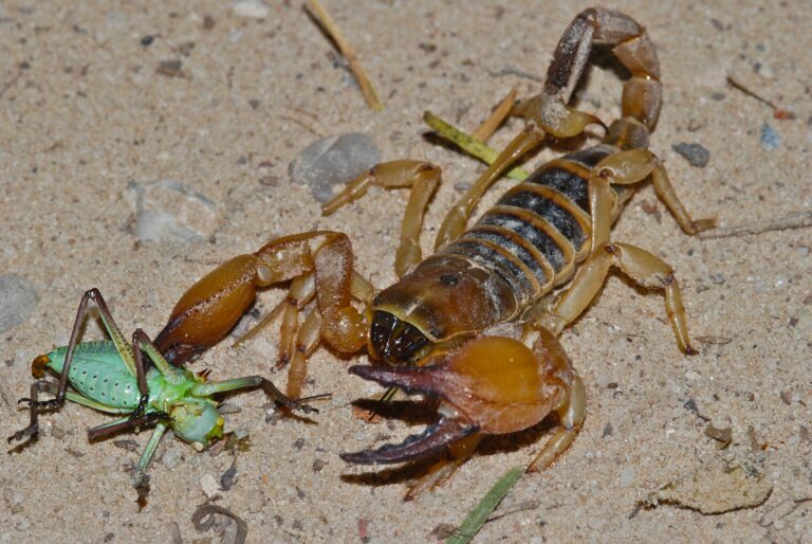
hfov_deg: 13.0
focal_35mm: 158
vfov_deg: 8.7
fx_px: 3556
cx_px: 406
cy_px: 272
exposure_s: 1/160
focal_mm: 105
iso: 100
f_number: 25
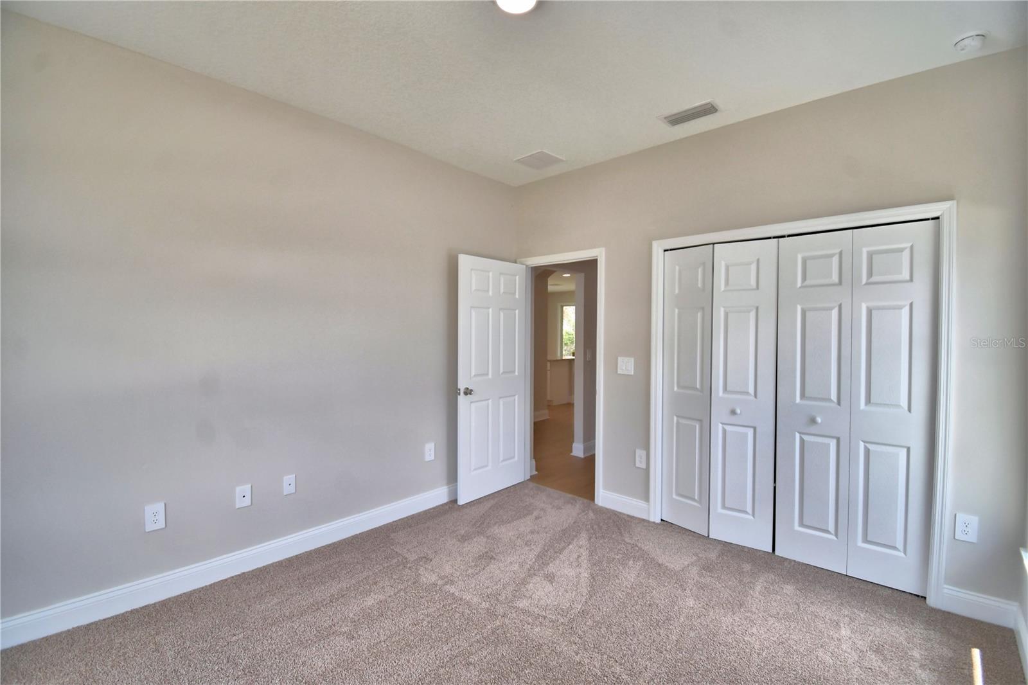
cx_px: 514
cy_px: 342
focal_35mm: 15
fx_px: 428
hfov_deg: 100.4
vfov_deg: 77.3
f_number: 4.5
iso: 200
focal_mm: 10
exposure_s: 1/200
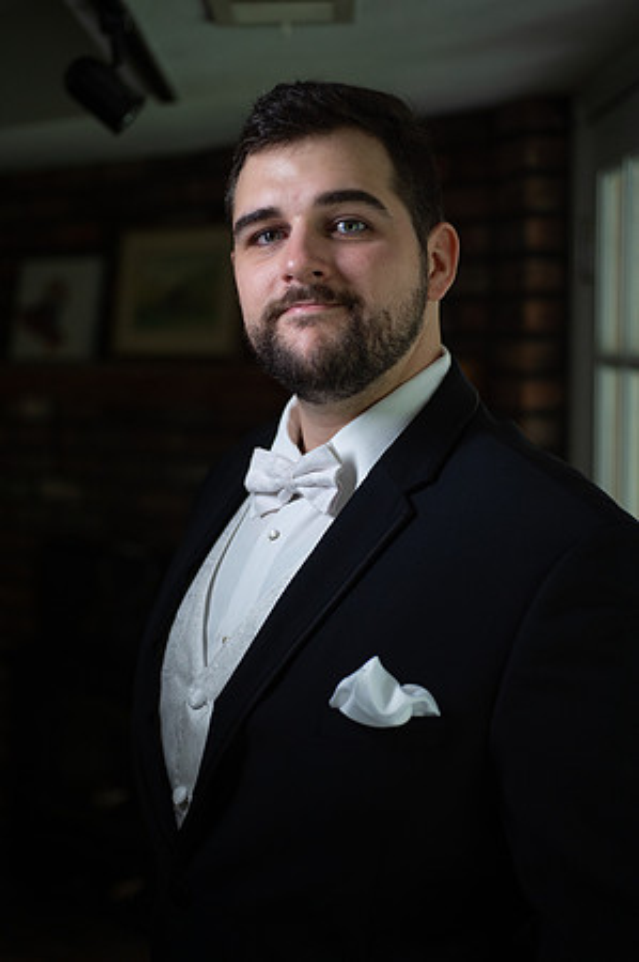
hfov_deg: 22.6
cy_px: 481
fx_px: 1601
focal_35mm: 60
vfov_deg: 33.4
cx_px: 320
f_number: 2.8
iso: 1000
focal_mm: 60
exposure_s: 1/400
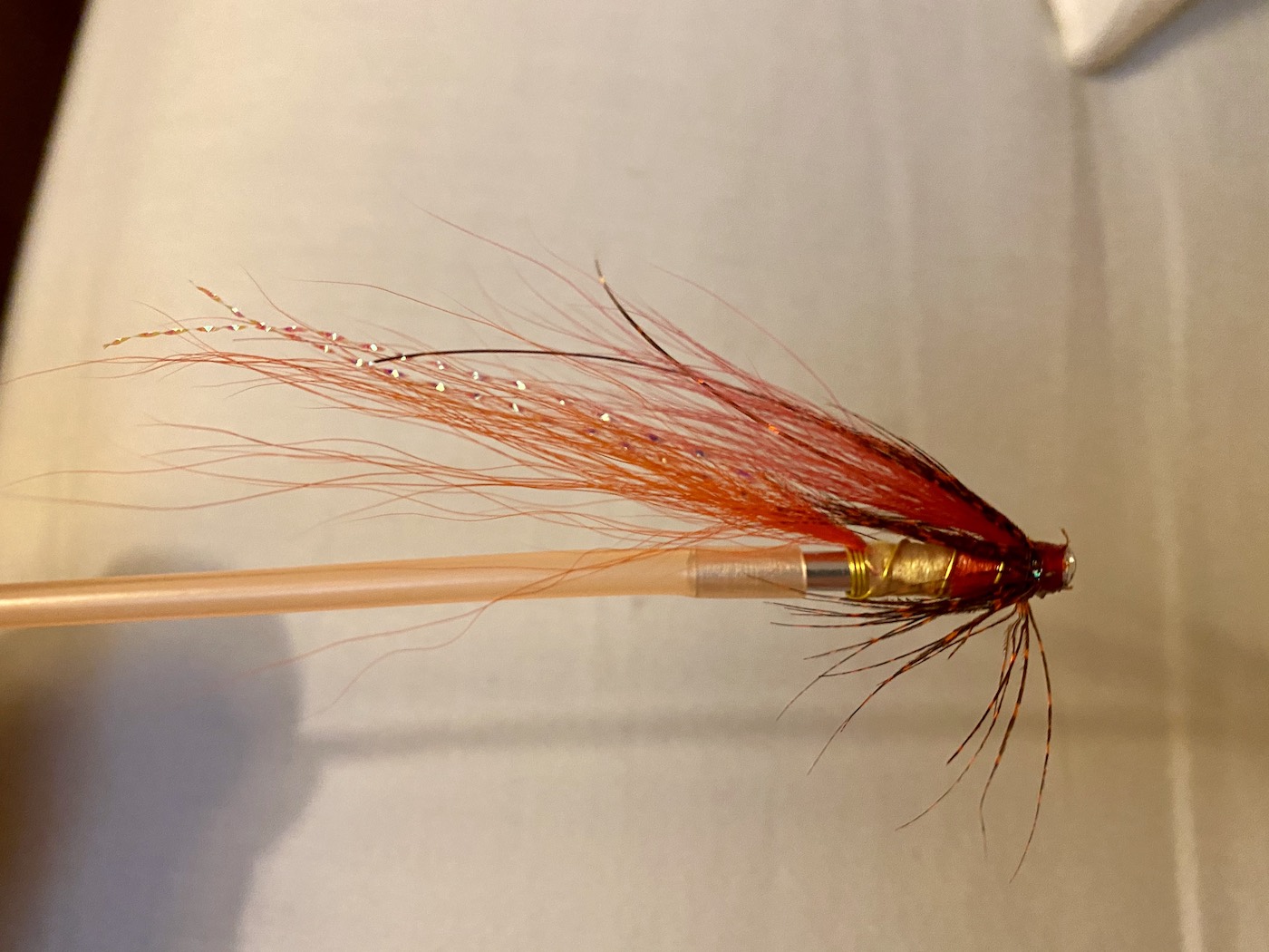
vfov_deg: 53.1
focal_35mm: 26
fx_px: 953
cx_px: 634
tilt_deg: -62.2
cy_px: 476
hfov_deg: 67.3
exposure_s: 1/50
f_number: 1.8
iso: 400
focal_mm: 4.25
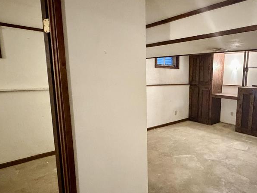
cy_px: 106
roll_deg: -0.4
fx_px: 178
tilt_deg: -10.4
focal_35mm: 24
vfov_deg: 56.7
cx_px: 176
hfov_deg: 69.1
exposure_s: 1/40
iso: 1250
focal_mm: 2.22
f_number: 2.2
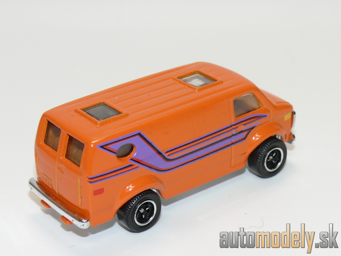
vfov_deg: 14.5
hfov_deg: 19.3
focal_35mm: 102
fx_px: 1005
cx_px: 170
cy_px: 128
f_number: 4
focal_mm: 13.3
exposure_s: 1/30
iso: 100
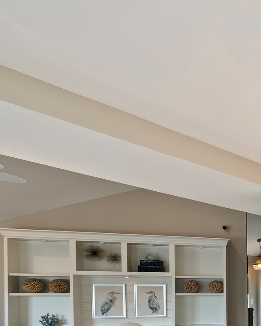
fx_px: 405
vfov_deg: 40.0
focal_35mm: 42
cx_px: 458
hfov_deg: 22.5
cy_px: 304
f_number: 6.3
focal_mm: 15
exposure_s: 1/4
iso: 125
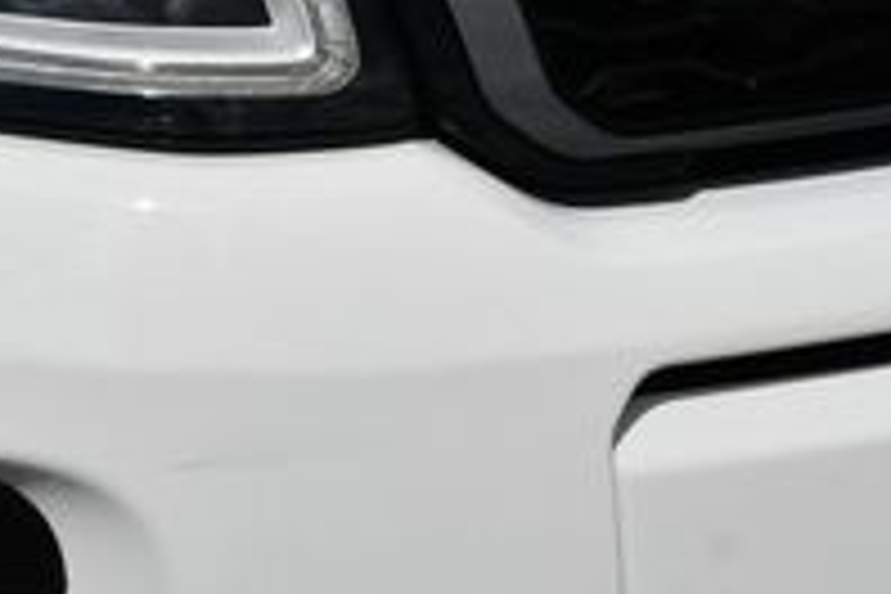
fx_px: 5766
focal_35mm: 233
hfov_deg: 8.8
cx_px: 900
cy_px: -315
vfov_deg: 5.8
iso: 100
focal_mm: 36
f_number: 11
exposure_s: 1/500
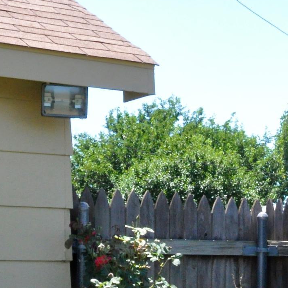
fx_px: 1062
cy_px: 365
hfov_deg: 14.9
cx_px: 345
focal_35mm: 113
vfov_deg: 14.8
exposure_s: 1/200
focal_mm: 21
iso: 1600
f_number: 25
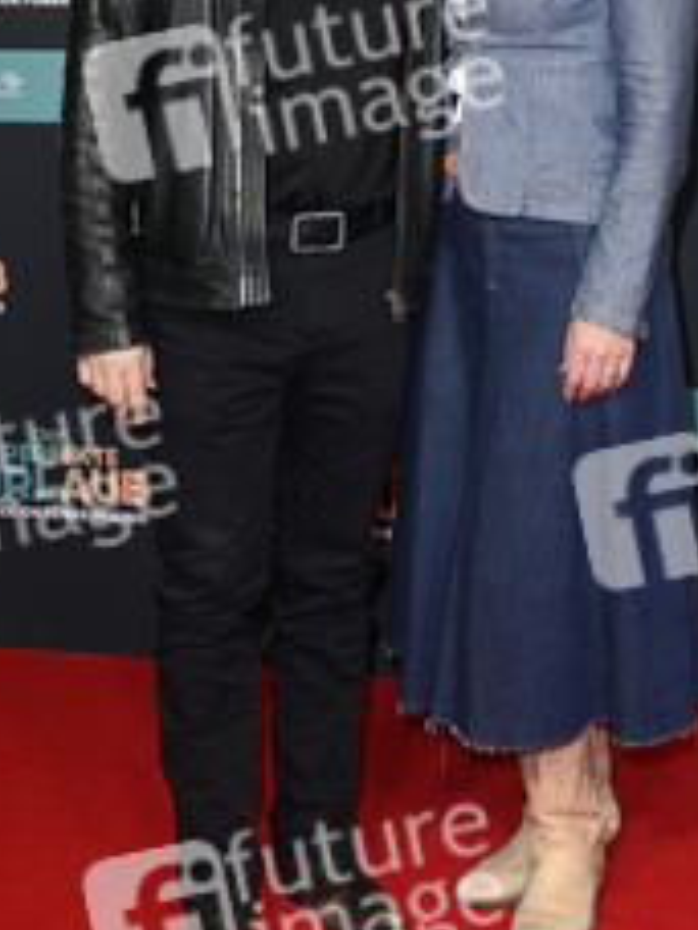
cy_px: 290
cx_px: 412
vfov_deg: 24.0
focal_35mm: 81
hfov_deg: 18.2
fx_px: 2178
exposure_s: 1/200
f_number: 5.6
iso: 1600
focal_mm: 48
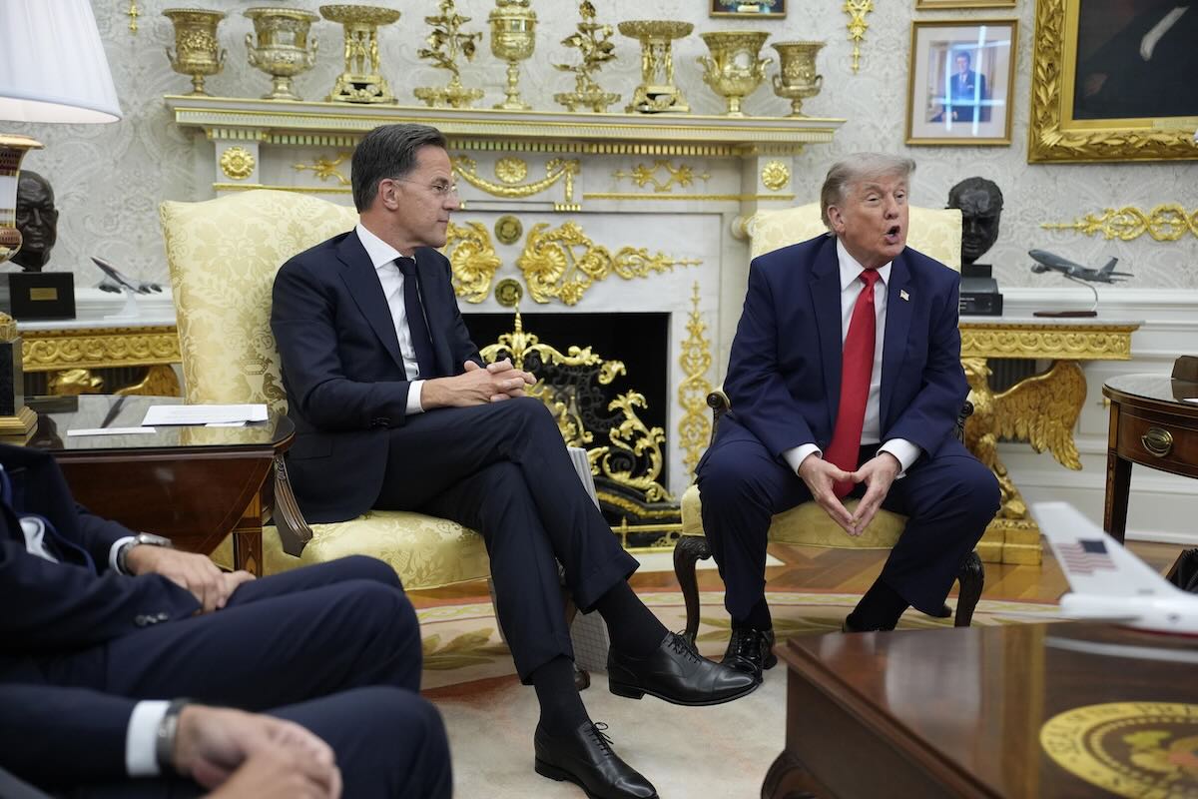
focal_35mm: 44
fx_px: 1464
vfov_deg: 30.5
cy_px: 400
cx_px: 599
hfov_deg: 44.5
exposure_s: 1/250
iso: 2500
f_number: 2.8
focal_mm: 44
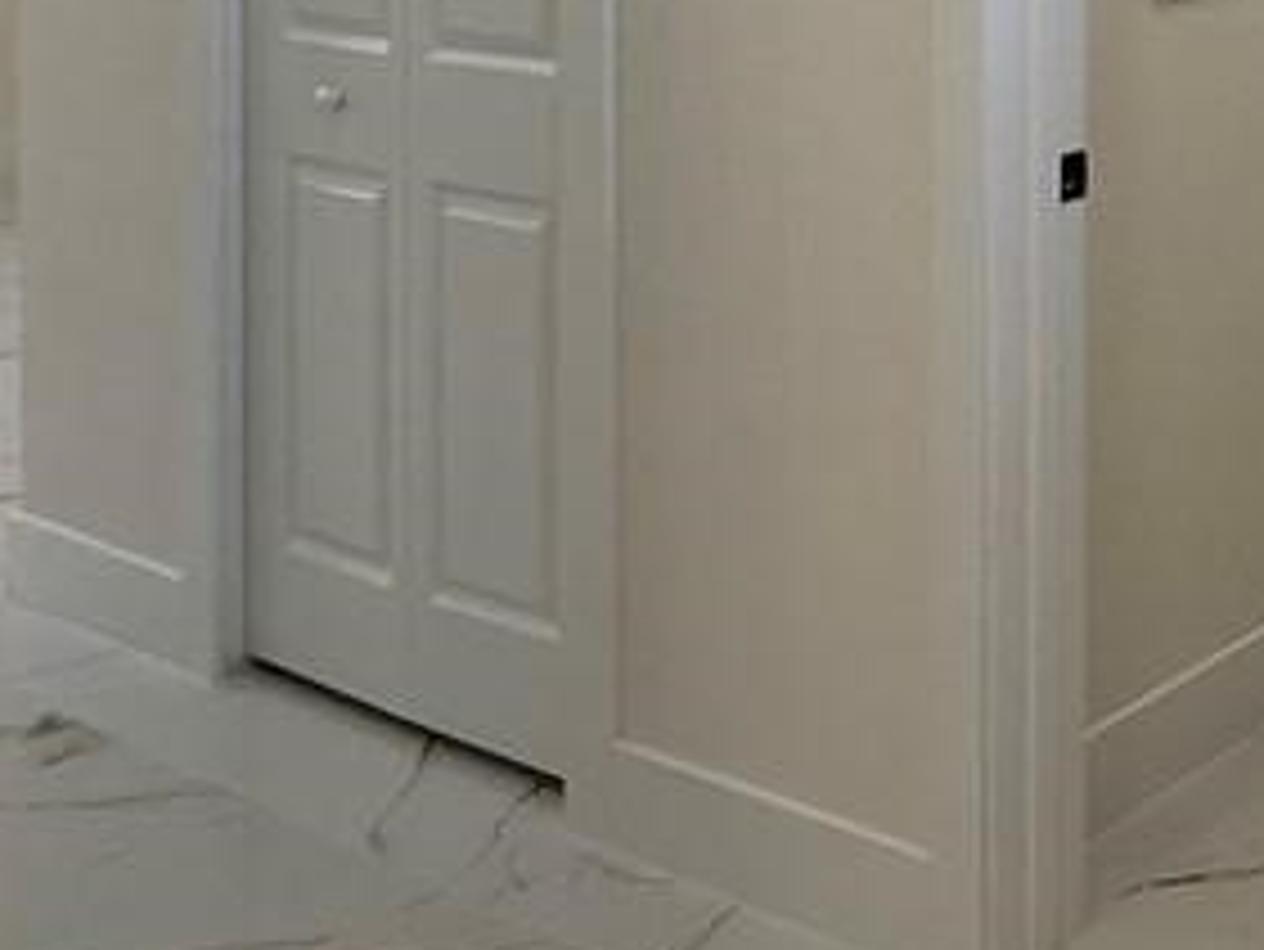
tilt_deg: -0.9
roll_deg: -0.3
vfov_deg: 25.1
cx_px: 1970
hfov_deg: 25.8
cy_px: -248
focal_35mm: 51
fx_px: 1863
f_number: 2.2
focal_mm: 2.22
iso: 64
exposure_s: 1/120
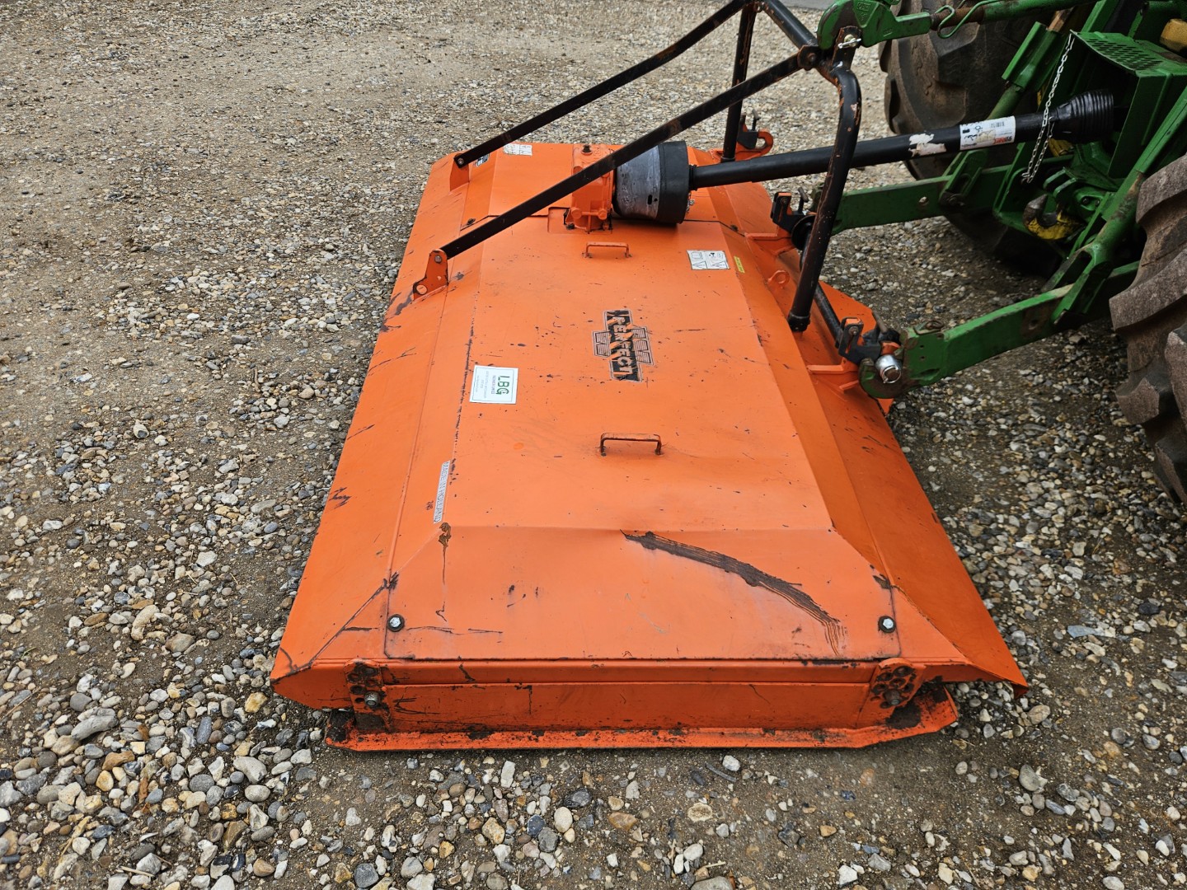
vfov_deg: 58.9
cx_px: 594
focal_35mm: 23
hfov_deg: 73.9
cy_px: 445
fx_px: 789
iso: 25
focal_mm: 5.4
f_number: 1.8
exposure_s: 1/245
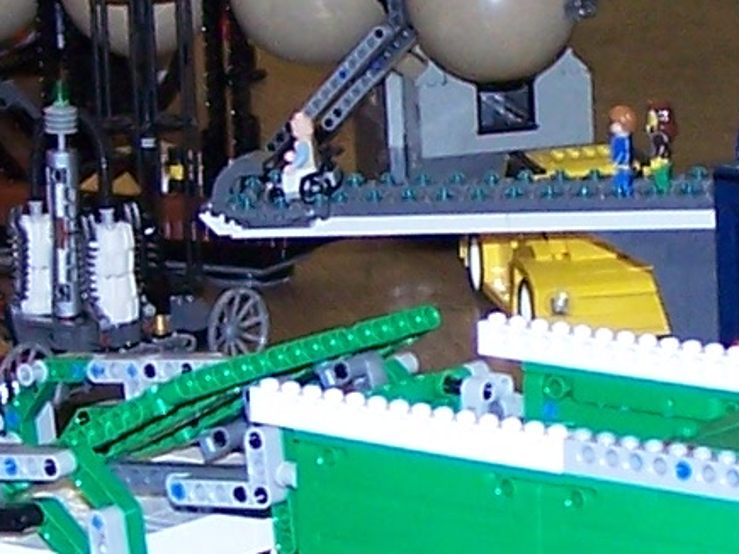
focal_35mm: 225
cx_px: 693
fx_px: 4802
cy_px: 199
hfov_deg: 8.8
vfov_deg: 6.6
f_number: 2.8
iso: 140
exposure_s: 1/60
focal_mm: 6.3
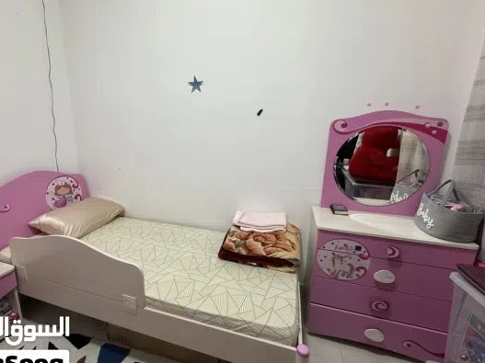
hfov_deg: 90.5
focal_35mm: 17
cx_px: 208
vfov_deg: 74.7
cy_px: 184
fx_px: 238
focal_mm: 2.22
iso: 250
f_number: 2.2
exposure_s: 1/100
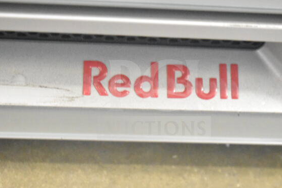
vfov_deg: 15.1
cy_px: 100
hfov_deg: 22.5
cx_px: 154
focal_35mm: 91
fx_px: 709
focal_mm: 55
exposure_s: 1/100
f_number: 5.6
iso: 20000
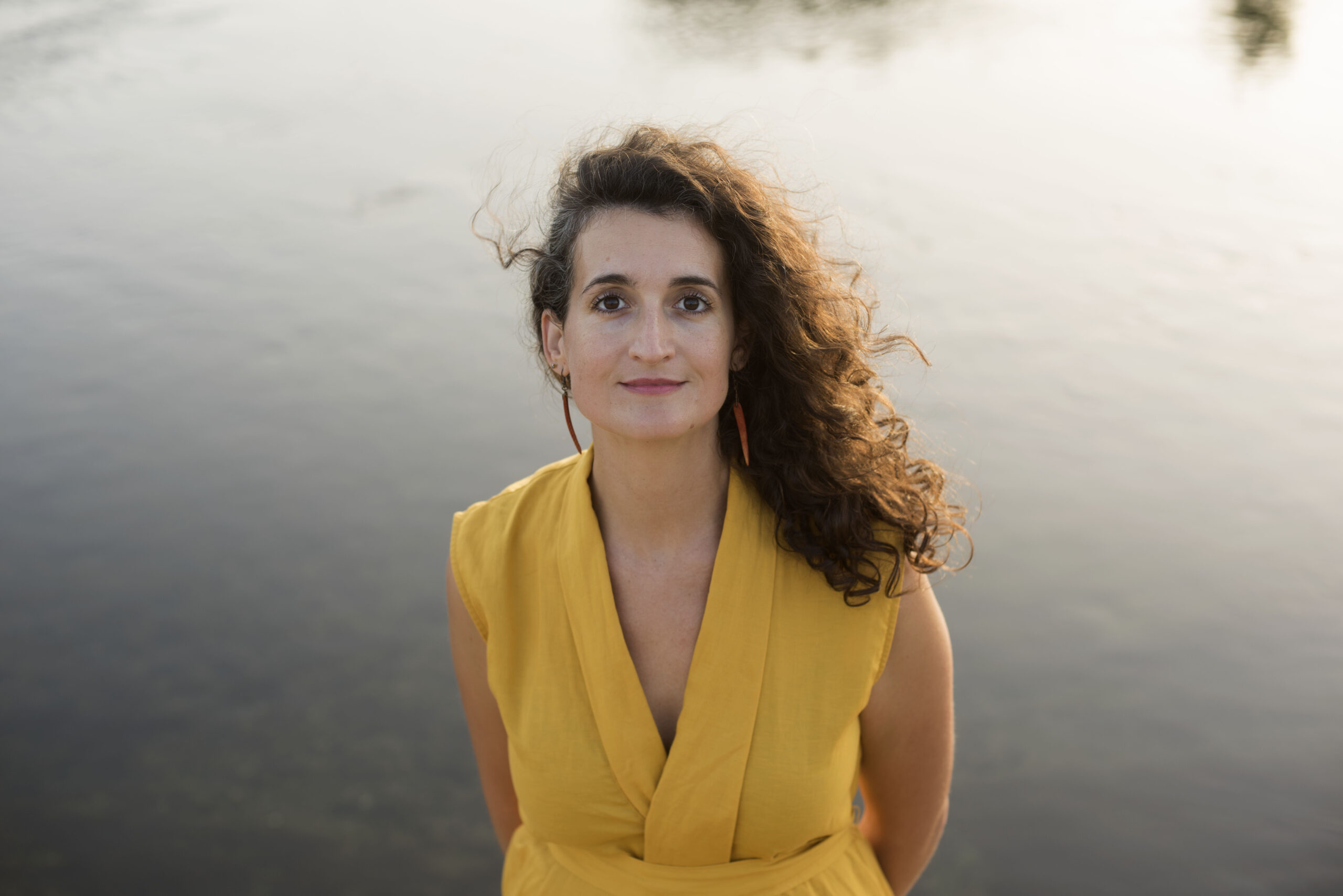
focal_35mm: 50
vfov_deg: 27.0
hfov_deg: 39.6
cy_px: 448
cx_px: 672
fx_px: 1866
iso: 64
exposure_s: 1/125
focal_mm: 50
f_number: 3.2
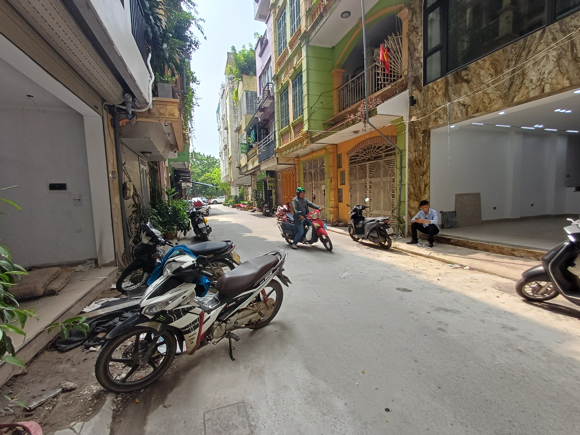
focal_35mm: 16
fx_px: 268
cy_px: 218
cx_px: 290
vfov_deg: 78.1
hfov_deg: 94.5
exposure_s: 1/319
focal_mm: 1.64
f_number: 2.2
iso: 40
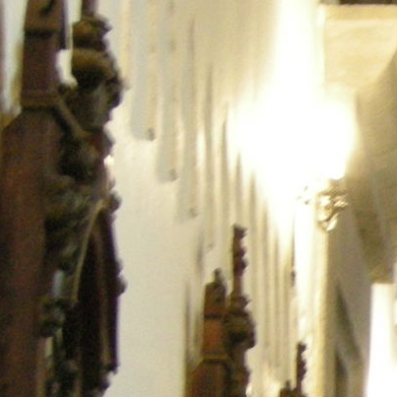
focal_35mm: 202
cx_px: 904
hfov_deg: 8.1
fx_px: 2621
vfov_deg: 8.6
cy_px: 487
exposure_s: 1/10.2
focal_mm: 10.1
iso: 400
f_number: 3.1
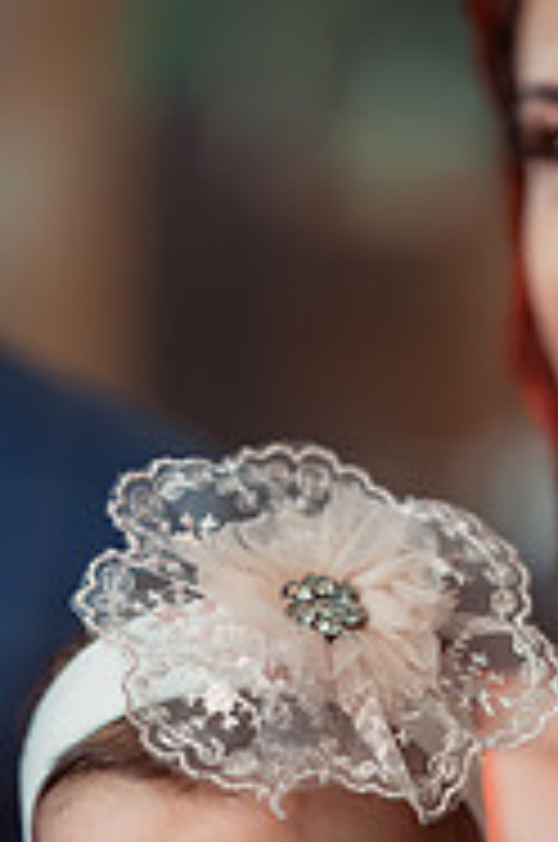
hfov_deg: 6.7
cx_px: 457
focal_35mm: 205
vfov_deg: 10.0
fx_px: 4784
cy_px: 905
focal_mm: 85
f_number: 2
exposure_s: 1/250
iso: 1600
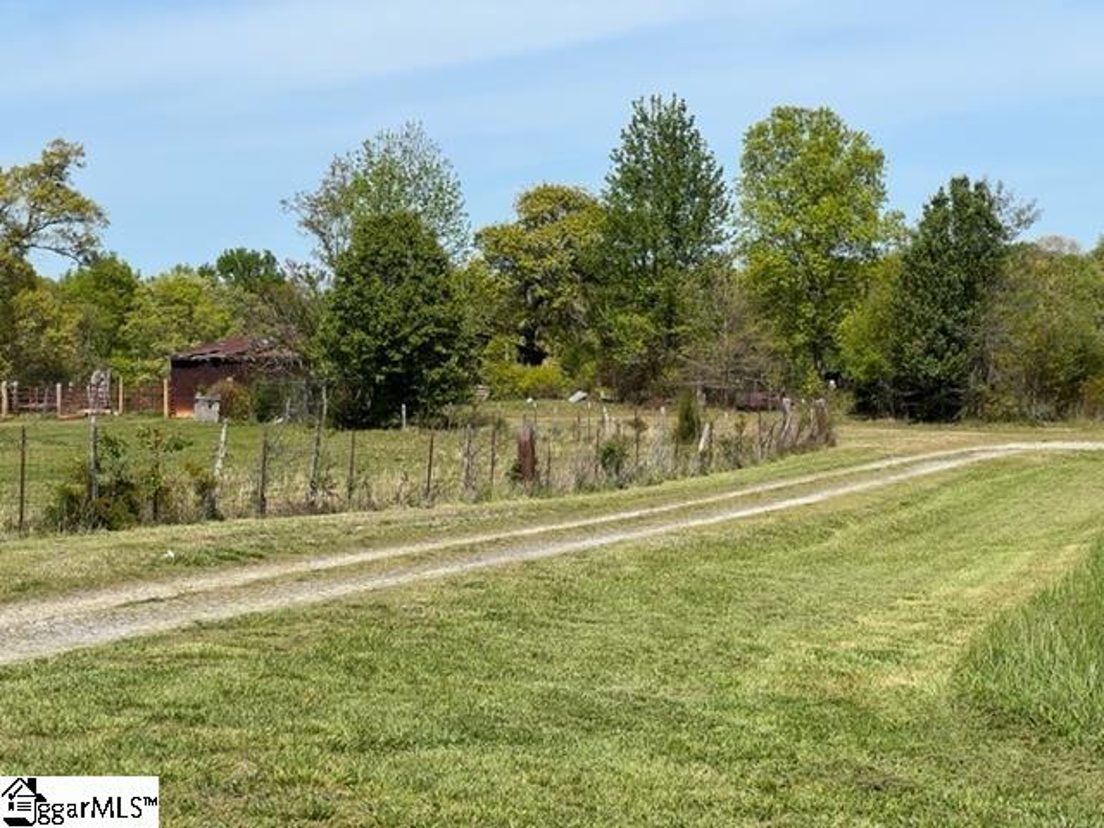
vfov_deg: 19.1
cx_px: 552
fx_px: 2456
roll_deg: +1.6
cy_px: 414
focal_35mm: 77
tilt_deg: -1.1
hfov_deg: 25.3
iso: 32
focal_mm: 9
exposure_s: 1/995
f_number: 2.8
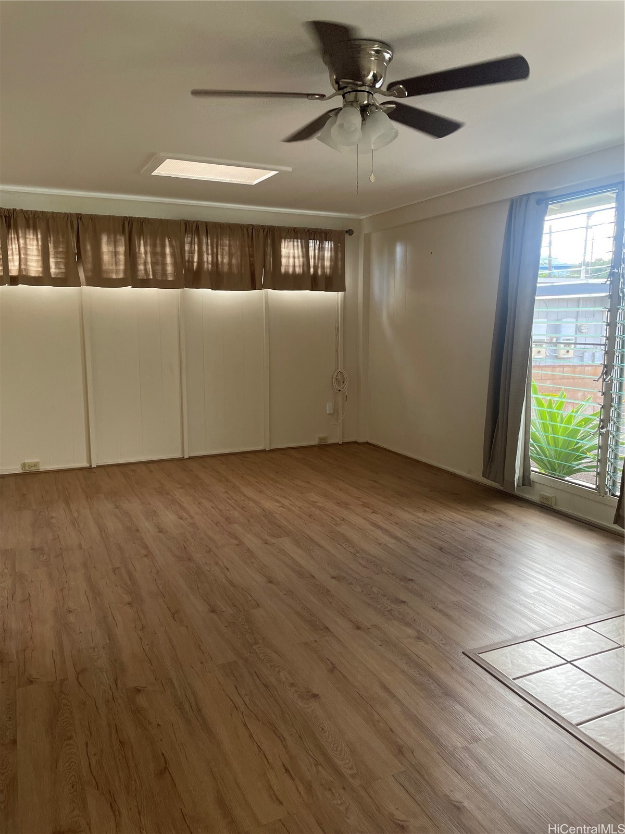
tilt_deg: -7.6
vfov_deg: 67.3
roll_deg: +1.3
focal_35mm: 26
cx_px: 312
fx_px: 626
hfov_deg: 53.1
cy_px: 417
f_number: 1.6
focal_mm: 4.2
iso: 64
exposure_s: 1/120
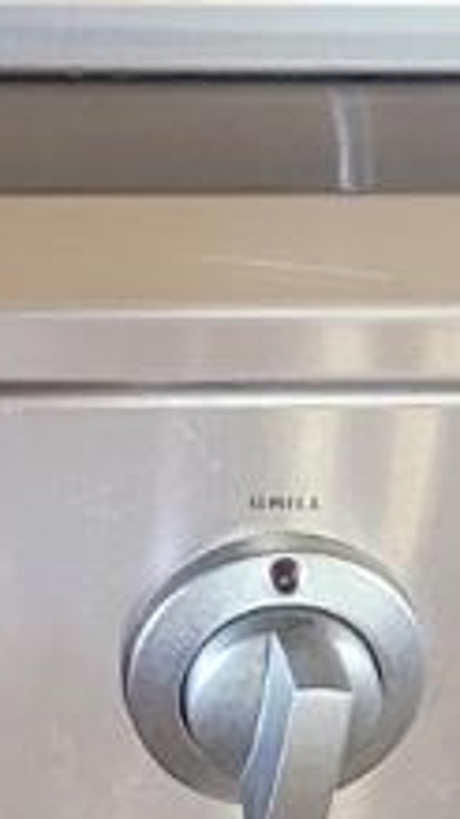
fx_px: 4212
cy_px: 454
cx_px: -284
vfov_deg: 11.1
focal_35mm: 194
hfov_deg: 6.2
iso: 500
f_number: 1.8
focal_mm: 5.4
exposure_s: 1/40
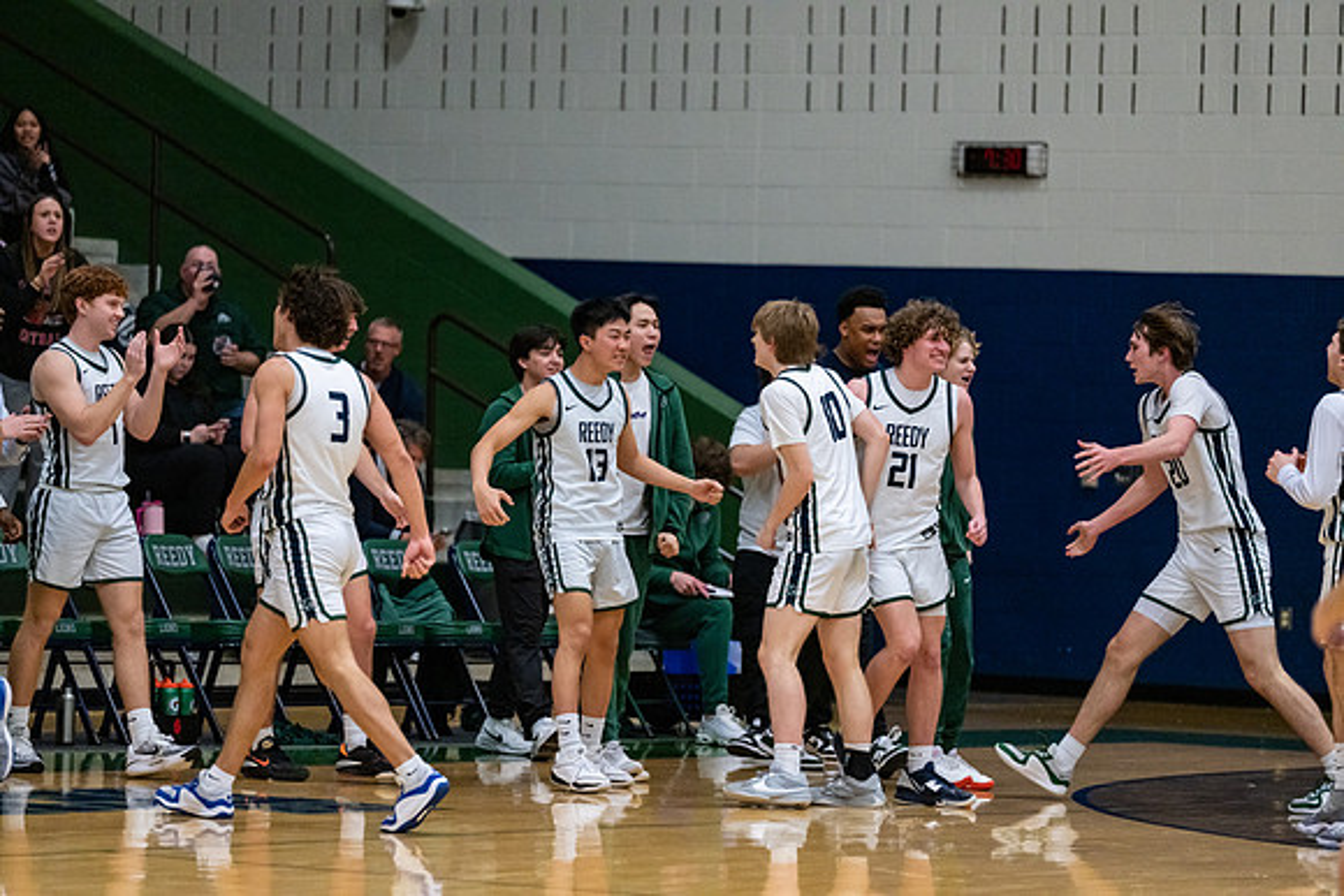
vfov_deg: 6.9
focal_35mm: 200
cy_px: 448
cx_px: 672
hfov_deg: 10.3
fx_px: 7468
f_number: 2.8
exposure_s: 1/1000
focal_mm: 200
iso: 4000
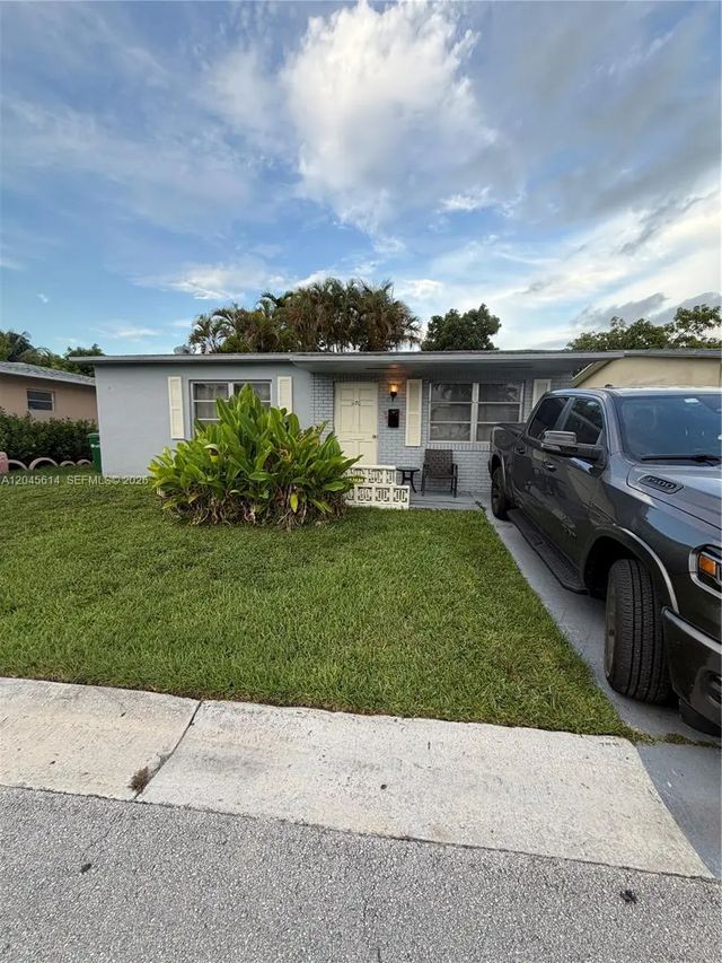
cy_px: 482
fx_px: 389
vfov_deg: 102.1
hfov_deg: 85.7
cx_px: 361
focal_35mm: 14
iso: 50
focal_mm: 2.22
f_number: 2.2
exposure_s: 1/121
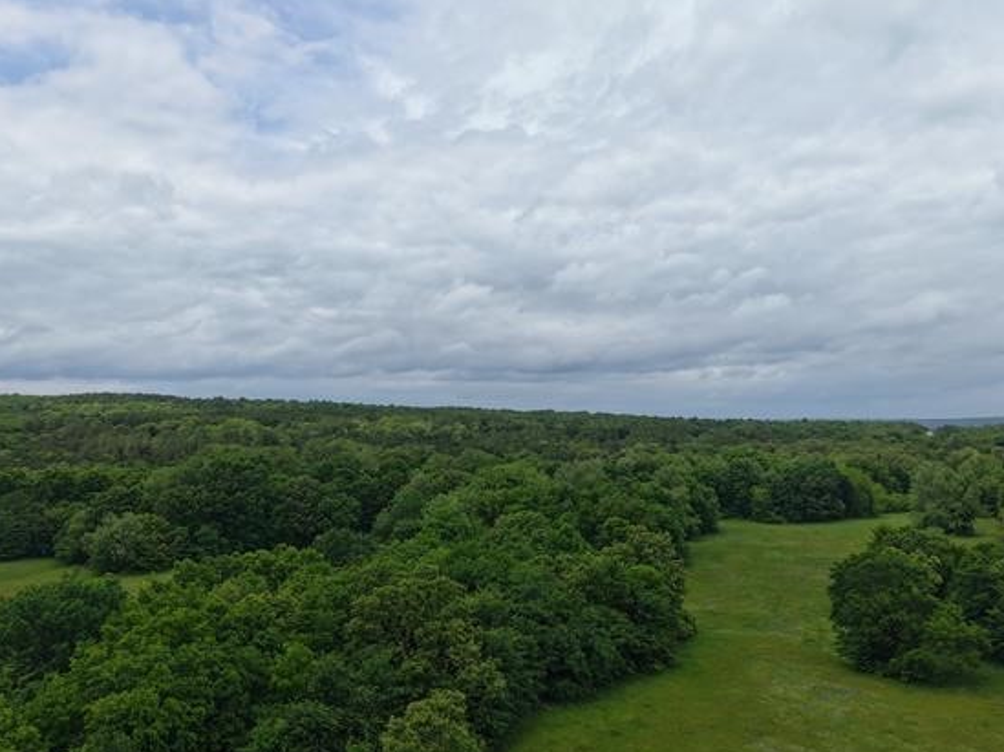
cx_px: 508
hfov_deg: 63.5
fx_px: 812
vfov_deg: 49.6
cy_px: 424
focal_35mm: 28
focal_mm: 8.67
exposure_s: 1/6000
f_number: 1.8
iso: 150
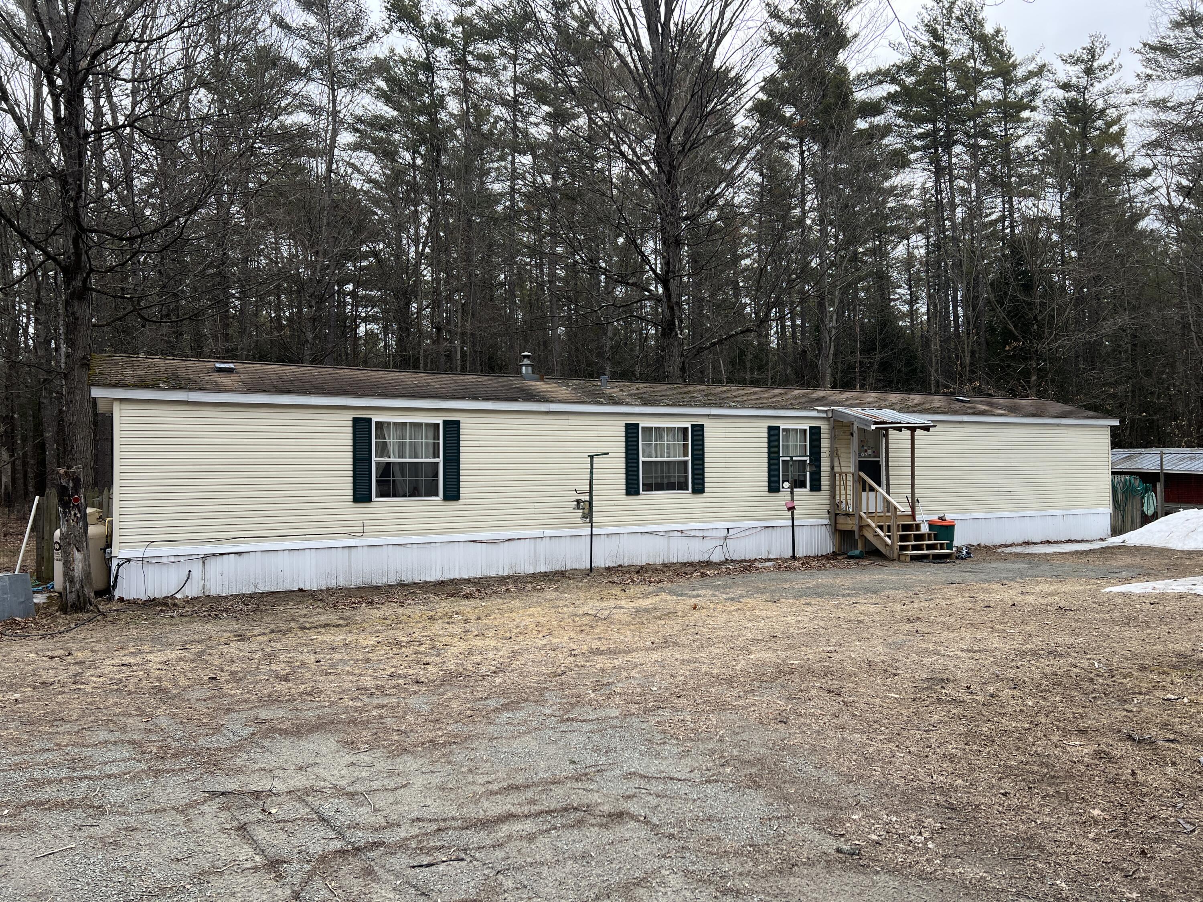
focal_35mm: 26
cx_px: 602
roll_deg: +1.0
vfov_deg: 53.1
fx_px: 904
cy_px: 451
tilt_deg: +0.5
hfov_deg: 67.3
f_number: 1.5
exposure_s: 1/1196
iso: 50
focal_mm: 5.7
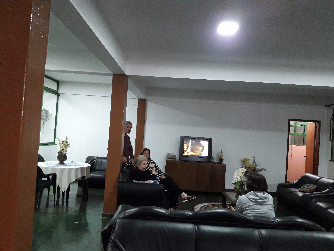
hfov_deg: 63.4
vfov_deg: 49.7
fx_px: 270
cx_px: 167
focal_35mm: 28
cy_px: 126
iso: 400
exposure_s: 1/24
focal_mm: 3.7
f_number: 1.9
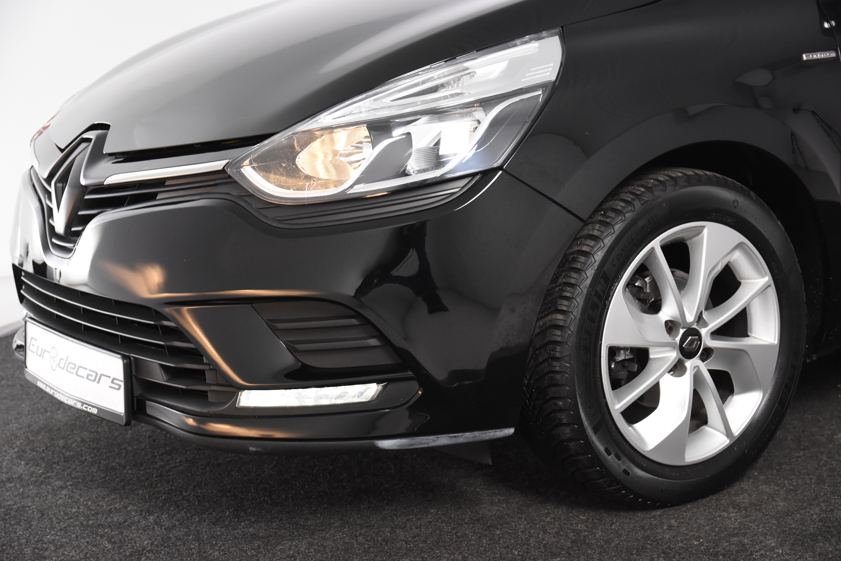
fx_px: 1402
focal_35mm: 60
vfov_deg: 22.6
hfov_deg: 33.4
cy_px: 280
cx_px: 420
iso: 1600
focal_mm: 40
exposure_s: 1/80
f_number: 4.5
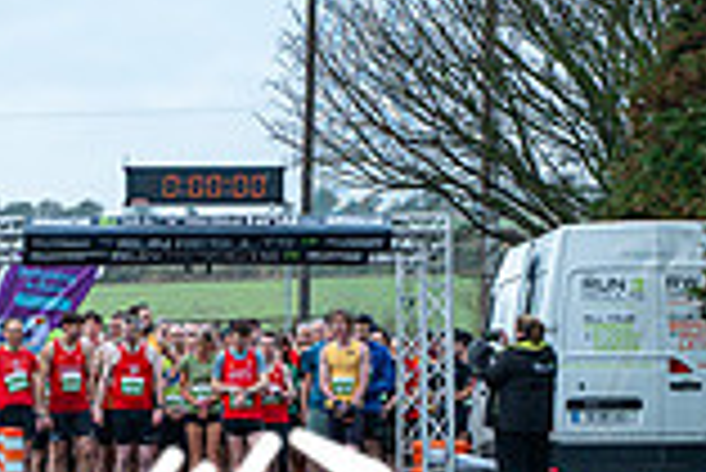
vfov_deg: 5.3
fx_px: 5084
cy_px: 618
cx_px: 274
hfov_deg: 7.9
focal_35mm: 259
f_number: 2.8
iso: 280
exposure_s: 1/1250
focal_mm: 70
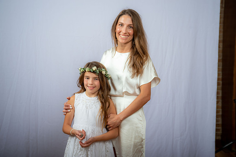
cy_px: 78
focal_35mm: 58
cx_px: 118
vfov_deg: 23.4
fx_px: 380
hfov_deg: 34.5
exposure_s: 1/200
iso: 250
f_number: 5.6
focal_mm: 58
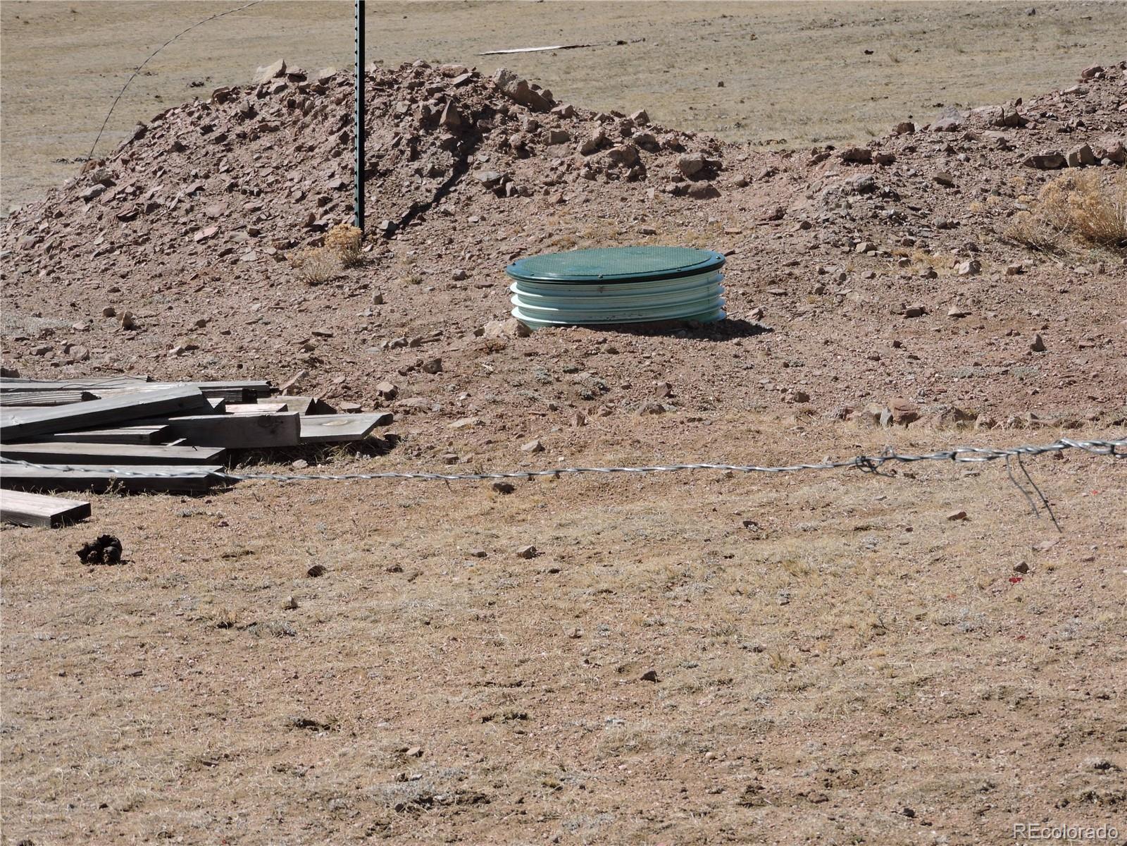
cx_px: 564
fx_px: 4395
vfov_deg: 11.0
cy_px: 423
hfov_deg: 14.6
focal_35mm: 135
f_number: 4.3
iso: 100
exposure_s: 1/800
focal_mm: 24.1
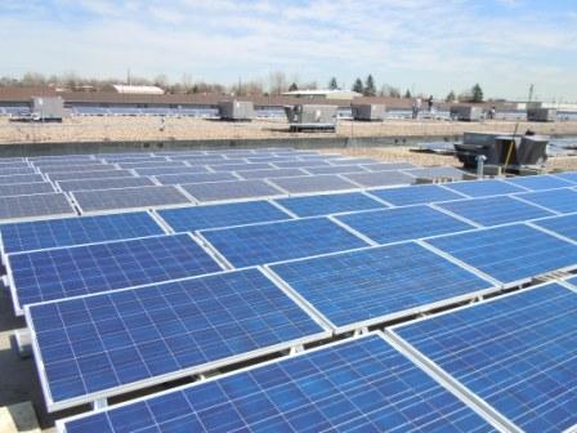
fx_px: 500
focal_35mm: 30
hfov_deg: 60.0
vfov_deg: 46.8
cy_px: 216
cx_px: 288
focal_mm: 5.4
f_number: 3.5
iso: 100
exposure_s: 1/800
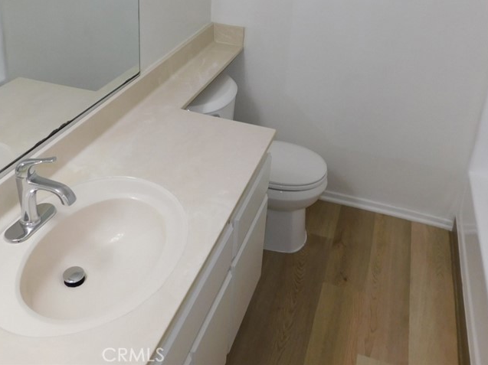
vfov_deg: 37.2
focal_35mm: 37
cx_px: 224
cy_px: 72
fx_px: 521
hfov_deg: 50.1
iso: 125
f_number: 3
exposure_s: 1/30
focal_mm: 4
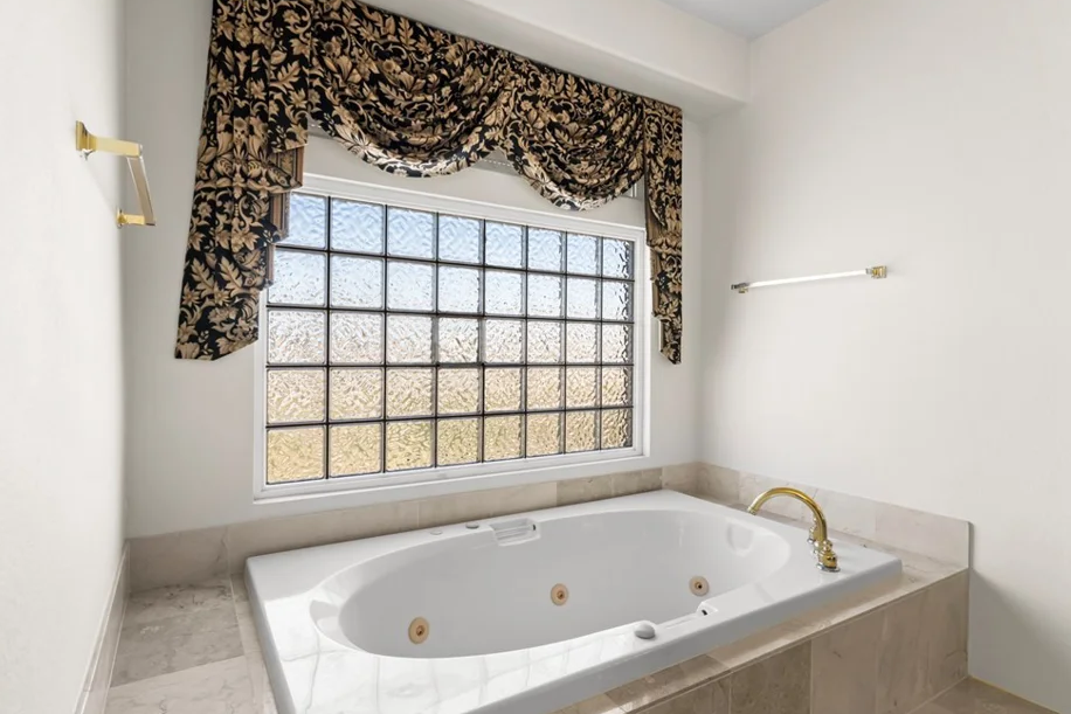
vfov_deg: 64.6
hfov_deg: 86.9
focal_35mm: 19
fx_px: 565
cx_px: 533
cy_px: 351
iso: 400
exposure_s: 1/160
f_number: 8
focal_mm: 17
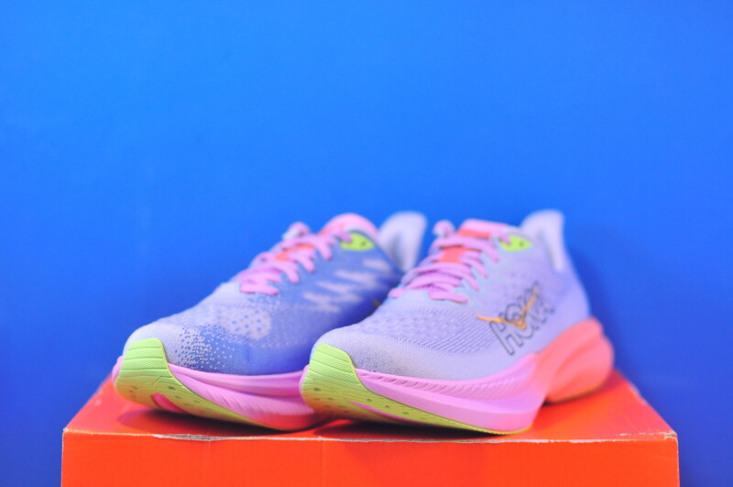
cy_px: 244
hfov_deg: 27.0
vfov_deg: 18.1
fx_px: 1525
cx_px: 366
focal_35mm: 75
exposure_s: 1/320
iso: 250
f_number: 2.2
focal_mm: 50
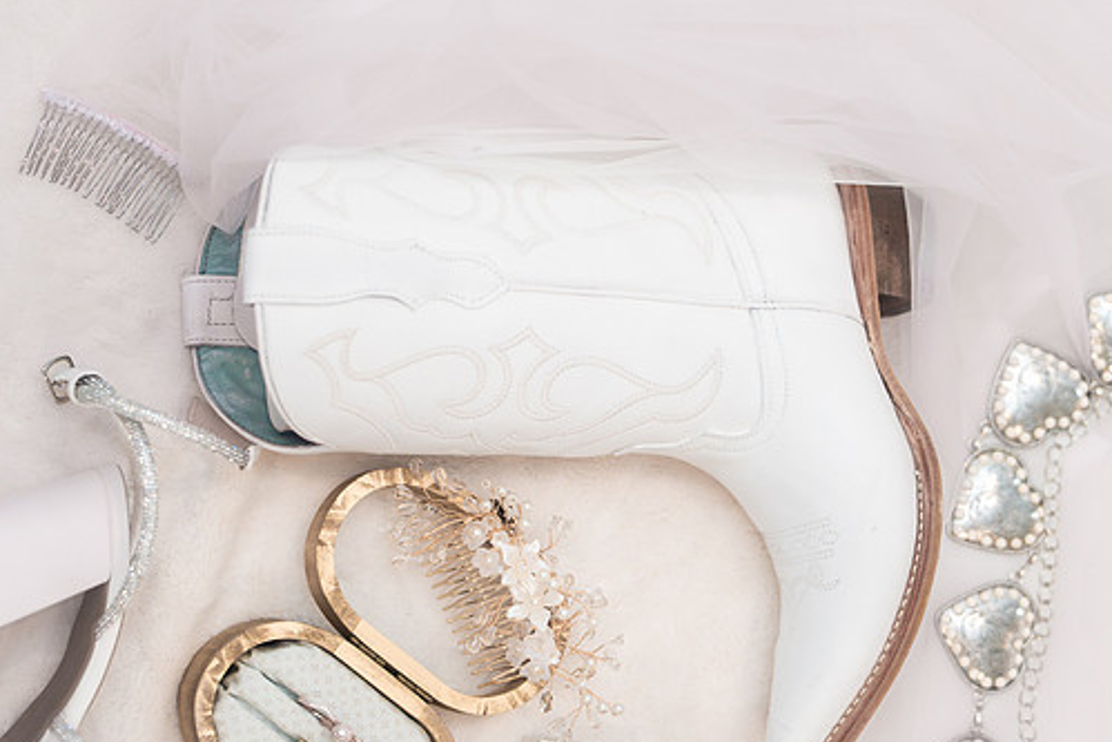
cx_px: 593
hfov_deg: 21.9
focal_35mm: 93
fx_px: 2873
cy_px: 367
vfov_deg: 14.7
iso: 640
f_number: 3.2
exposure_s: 1/200
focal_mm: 80
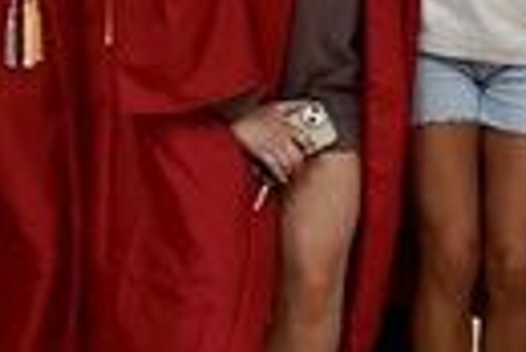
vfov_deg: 4.1
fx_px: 4899
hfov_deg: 6.1
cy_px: -269
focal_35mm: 335
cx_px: 619
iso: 1000
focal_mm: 42.5
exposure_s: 1/160
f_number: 4
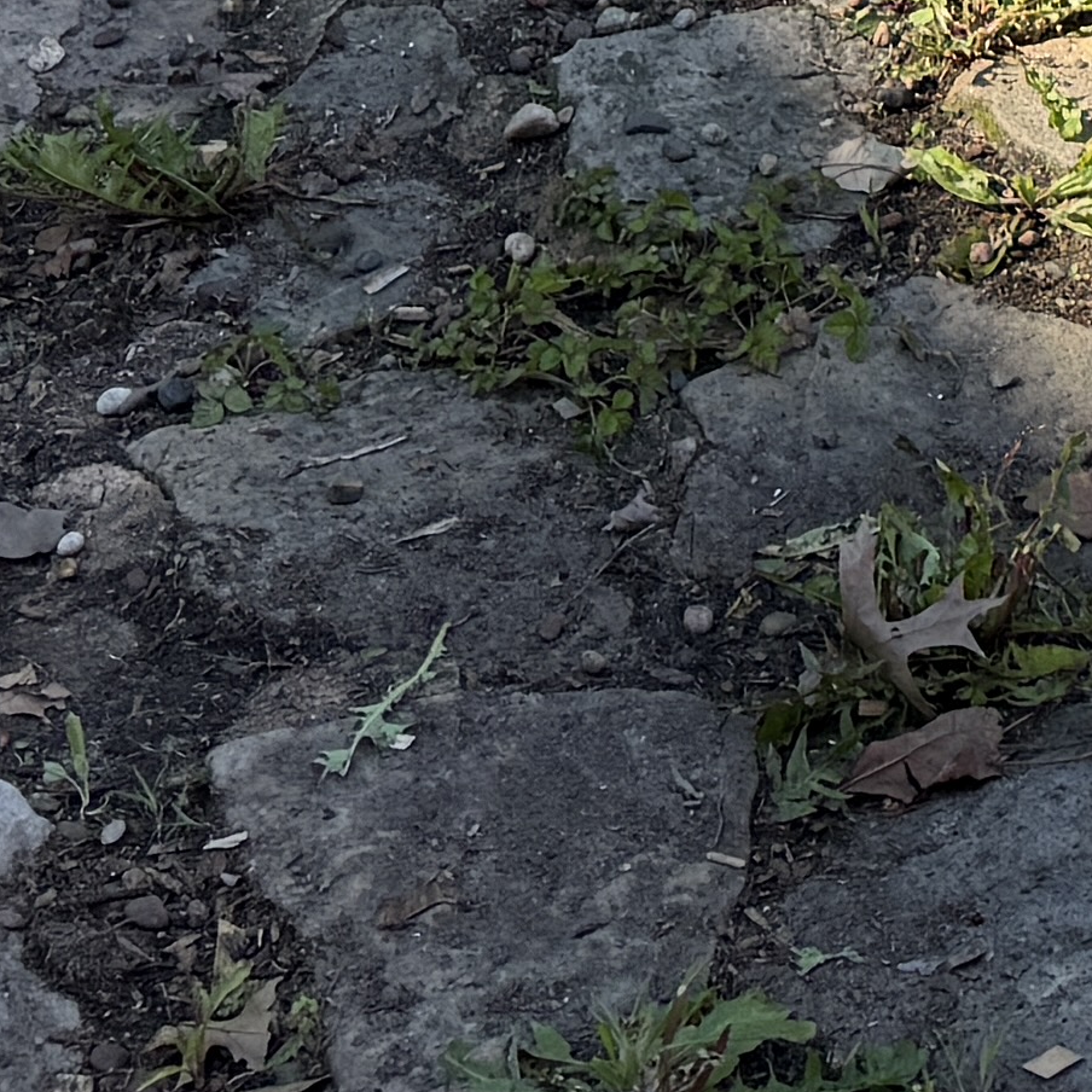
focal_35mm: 134
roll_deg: -1.7
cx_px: 1394
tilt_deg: -10.0
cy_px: -1475
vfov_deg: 11.1
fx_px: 4783
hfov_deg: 12.6
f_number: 1.78
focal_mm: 6.76
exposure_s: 1/1314
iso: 80
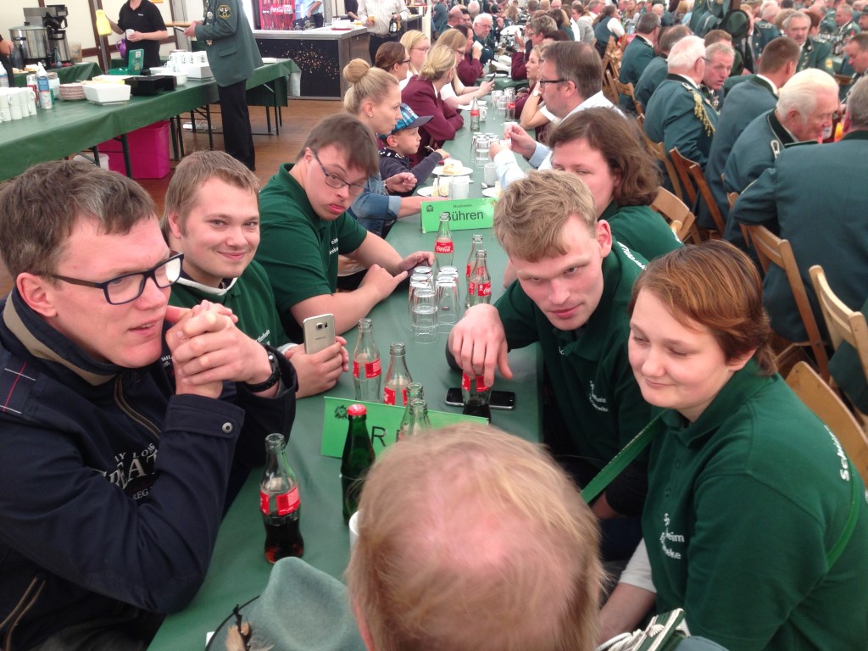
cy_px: 326
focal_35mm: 33
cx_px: 434
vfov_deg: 42.9
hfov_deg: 55.4
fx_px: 827
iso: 64
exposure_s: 1/40
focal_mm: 4.12
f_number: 2.4
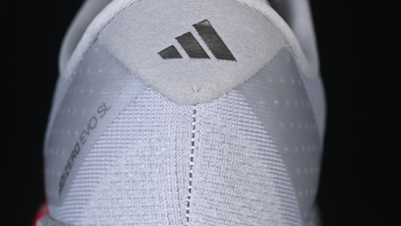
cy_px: 182
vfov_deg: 10.6
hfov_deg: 18.8
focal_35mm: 114
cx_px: 187
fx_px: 1213
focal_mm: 50
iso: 160
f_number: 7.1
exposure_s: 1/80
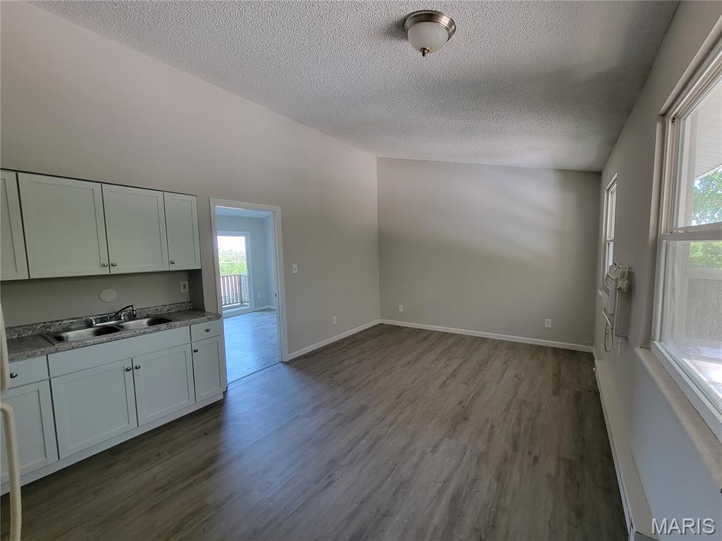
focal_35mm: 13
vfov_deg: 89.9
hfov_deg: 106.2
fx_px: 271
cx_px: 361
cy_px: 270
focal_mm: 2.2
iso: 200
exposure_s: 1/60
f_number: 2.2
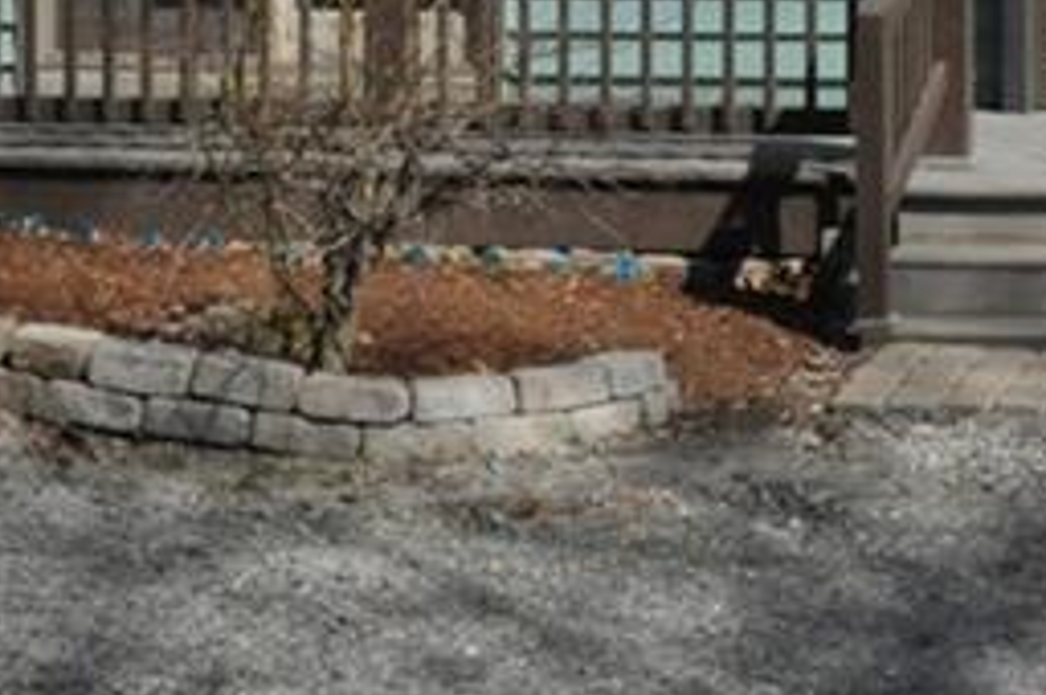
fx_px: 3482
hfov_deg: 16.1
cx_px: 1401
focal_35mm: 120
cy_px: -460
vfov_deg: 10.8
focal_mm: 20
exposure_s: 1/320
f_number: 18
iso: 2000
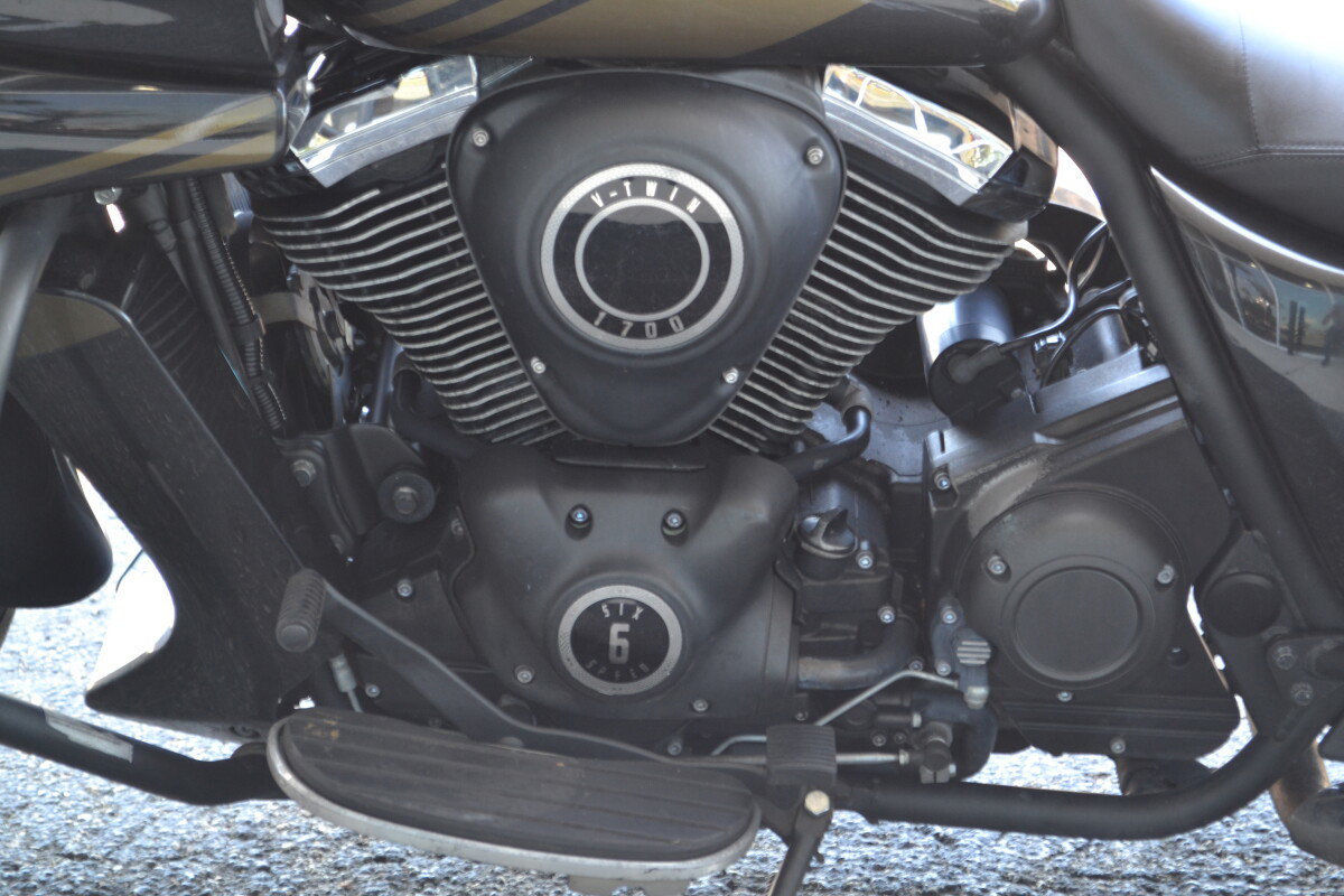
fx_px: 3080
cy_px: 448
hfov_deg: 24.6
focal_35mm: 82
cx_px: 672
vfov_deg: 16.6
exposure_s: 1/20
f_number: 5.6
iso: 400
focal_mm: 55
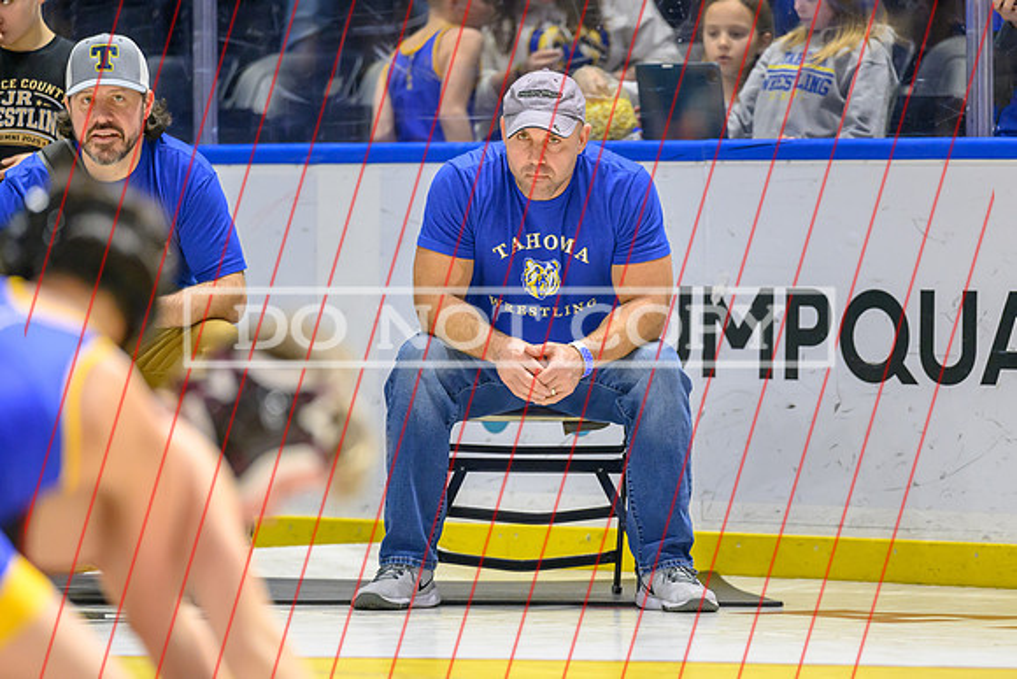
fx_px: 7687
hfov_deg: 7.6
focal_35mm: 272
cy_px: 344
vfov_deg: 5.1
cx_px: 547
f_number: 2.8
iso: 3600
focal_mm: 200
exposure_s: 1/800
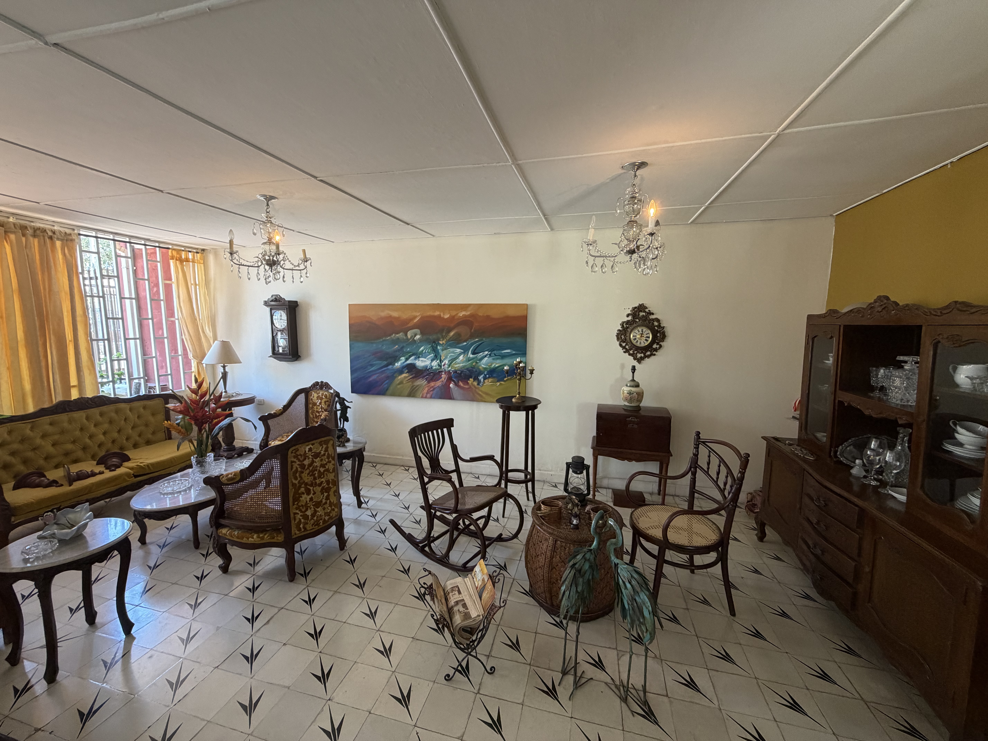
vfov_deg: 85.7
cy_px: 370
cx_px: 494
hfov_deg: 102.1
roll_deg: +0.1
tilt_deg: -7.0
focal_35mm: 14
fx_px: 400
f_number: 2.2
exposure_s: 1/60
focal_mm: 2.22
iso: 250
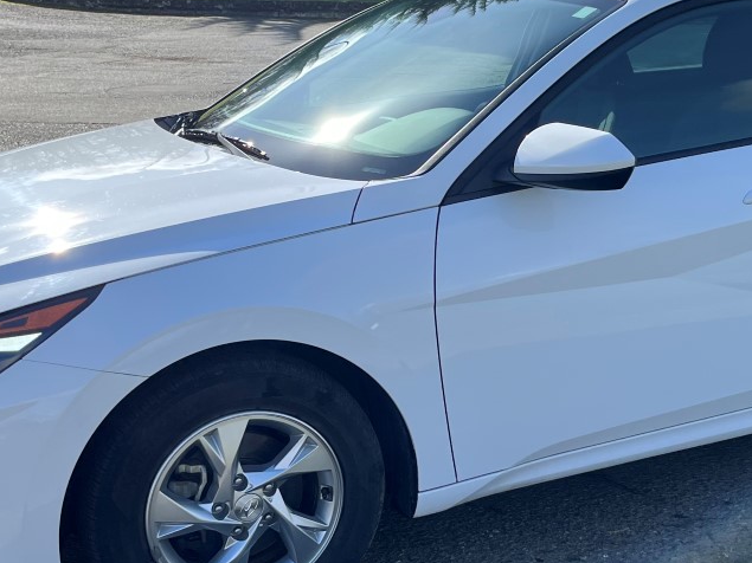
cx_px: 568
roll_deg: -0.2
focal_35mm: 59
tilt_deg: -17.3
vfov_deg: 24.8
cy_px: 336
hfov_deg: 32.1
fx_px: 1281
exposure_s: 1/2137
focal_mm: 5.1
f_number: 1.6
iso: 50
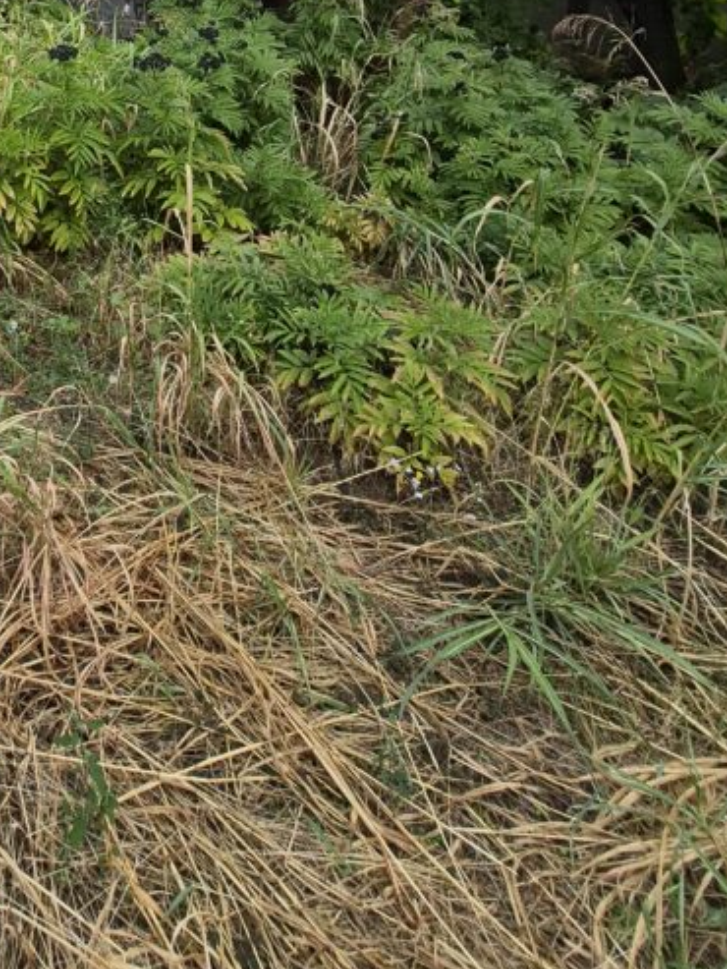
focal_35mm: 27
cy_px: 35
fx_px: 756
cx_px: 35
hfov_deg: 45.1
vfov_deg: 53.7
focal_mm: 1.74
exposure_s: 1/788
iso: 40
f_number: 2.2
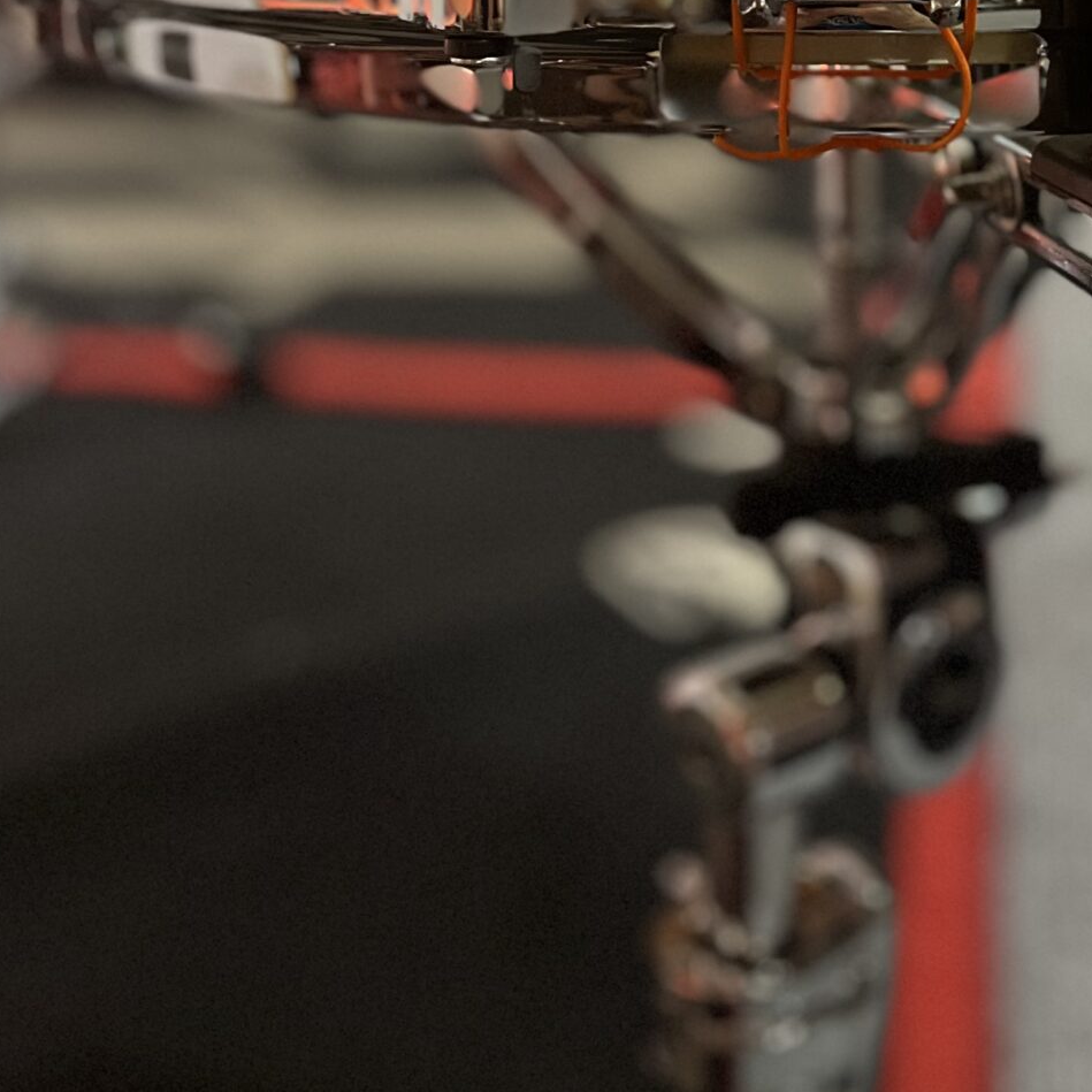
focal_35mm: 62
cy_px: -188
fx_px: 2213
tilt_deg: -7.8
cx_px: 802
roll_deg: -0.1
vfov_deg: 25.2
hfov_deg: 27.4
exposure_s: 1/33
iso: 500
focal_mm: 5.1
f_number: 1.6
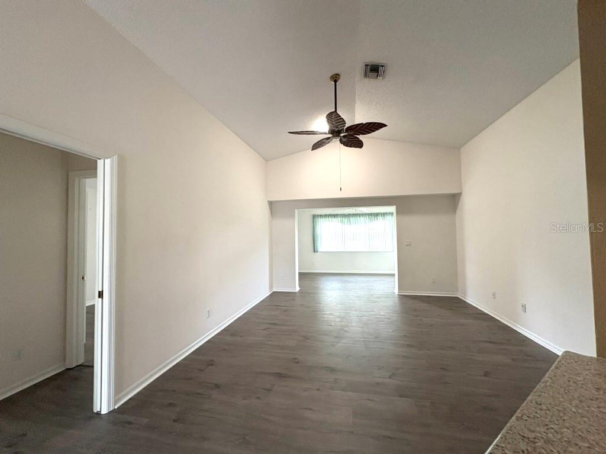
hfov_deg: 102.1
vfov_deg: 85.7
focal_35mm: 14
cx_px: 303
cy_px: 227
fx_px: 245
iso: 200
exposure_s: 1/101
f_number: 2.2
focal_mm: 2.22
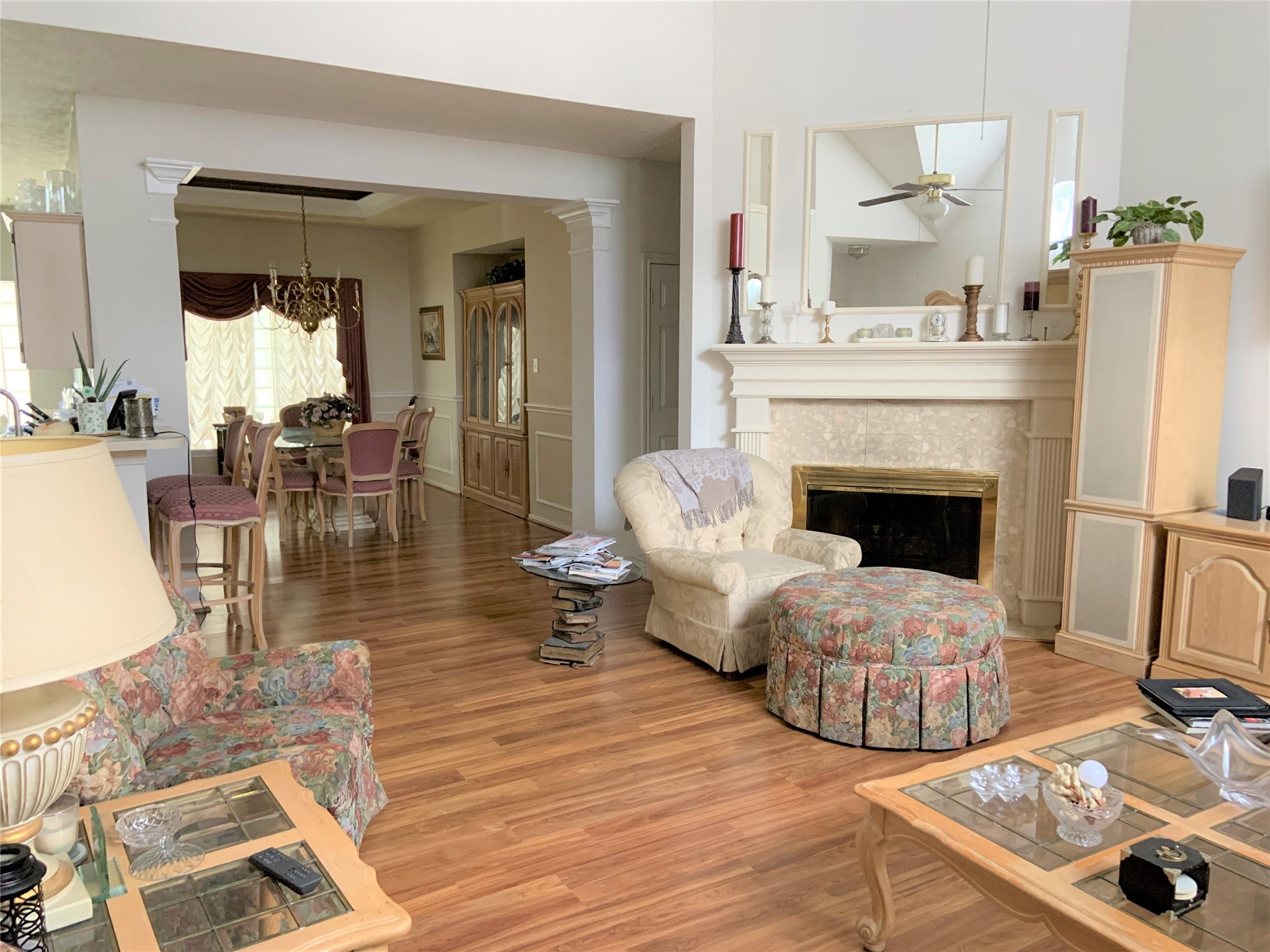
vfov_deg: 53.1
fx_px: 954
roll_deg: +0.1
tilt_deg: -7.2
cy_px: 476
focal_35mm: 26
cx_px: 635
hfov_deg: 67.3
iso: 400
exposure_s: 1/46
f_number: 1.8
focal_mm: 4.25
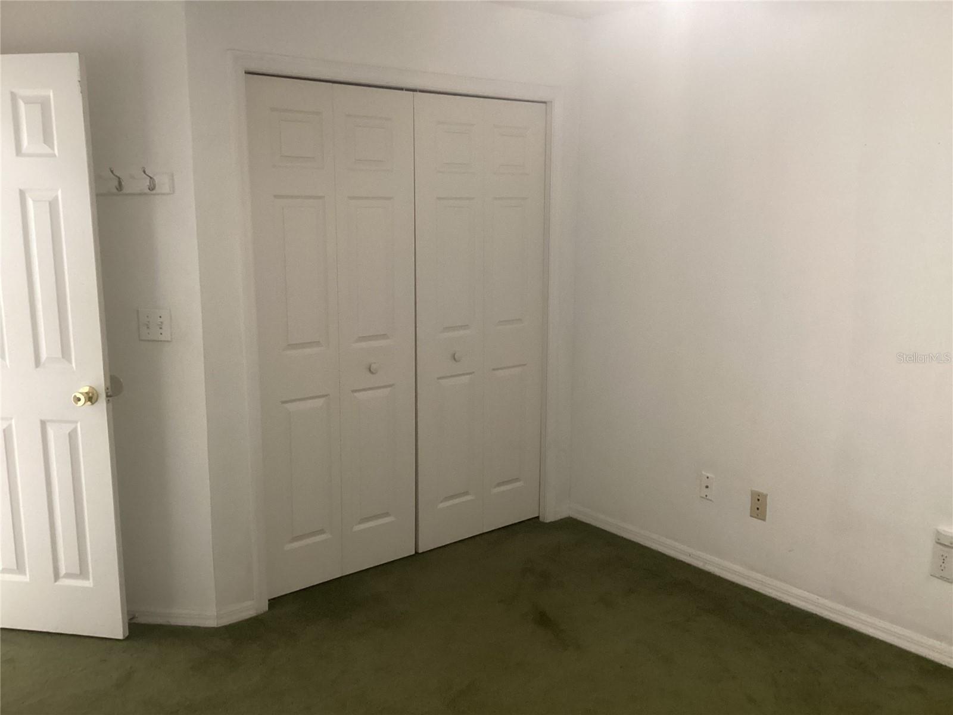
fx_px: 853
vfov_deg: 45.4
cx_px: 476
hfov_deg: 58.4
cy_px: 358
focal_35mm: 31
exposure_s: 1/40
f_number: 2.4
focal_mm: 3.3
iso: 320
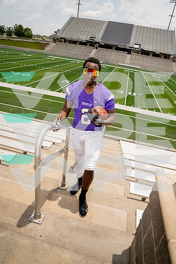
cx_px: 88
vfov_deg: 73.7
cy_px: 132
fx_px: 176
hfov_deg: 53.1
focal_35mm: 24
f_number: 6.3
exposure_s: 1/250
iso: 100
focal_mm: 24
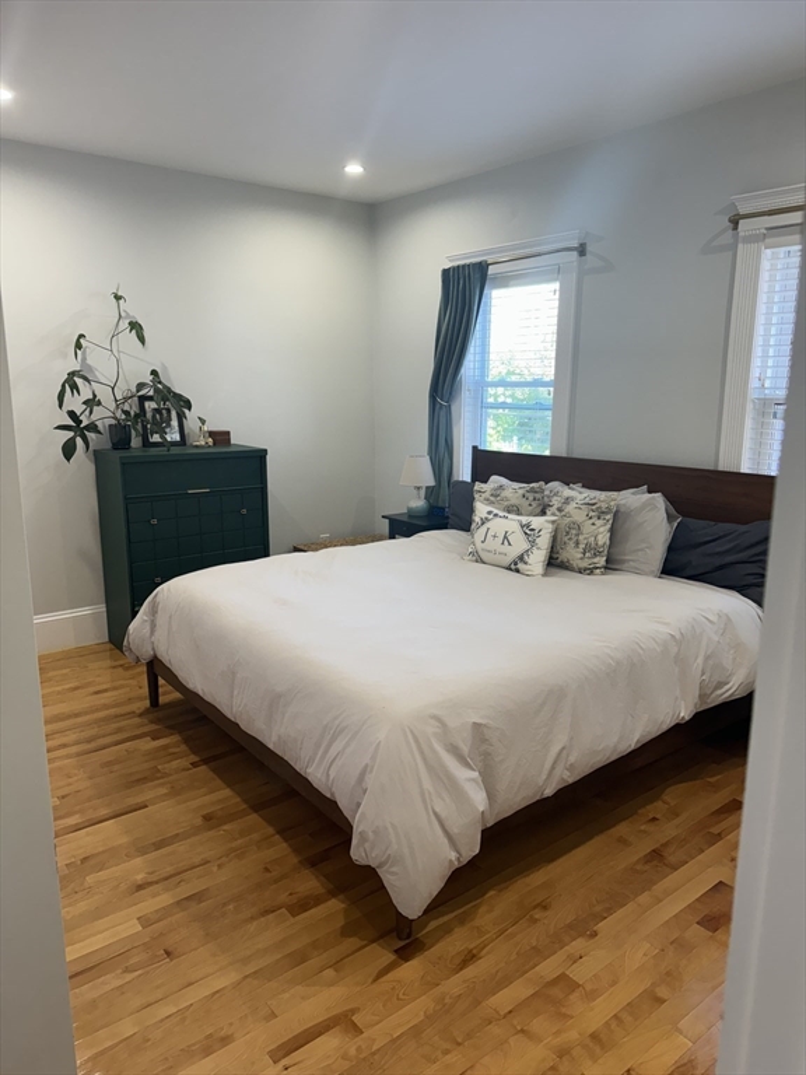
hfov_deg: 56.8
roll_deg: -0.4
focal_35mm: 24
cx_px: 403
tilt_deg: -11.2
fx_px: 745
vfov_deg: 71.6
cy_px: 538
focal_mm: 6.76
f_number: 1.78
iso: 200
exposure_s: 1/120
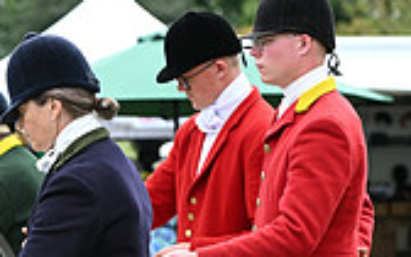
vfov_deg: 3.6
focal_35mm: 359
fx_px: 4021
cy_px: 339
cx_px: -235
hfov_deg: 5.8
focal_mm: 102
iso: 360
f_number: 4
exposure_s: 1/1000
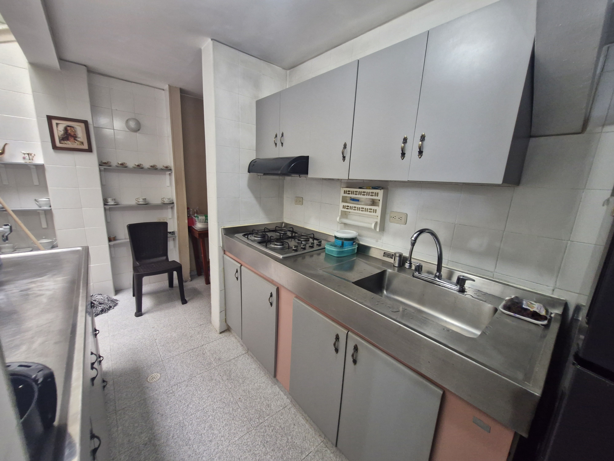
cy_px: 230
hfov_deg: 106.2
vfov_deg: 89.9
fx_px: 231
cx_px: 307
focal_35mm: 13
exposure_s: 1/30
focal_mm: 1.74
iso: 320
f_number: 2.2
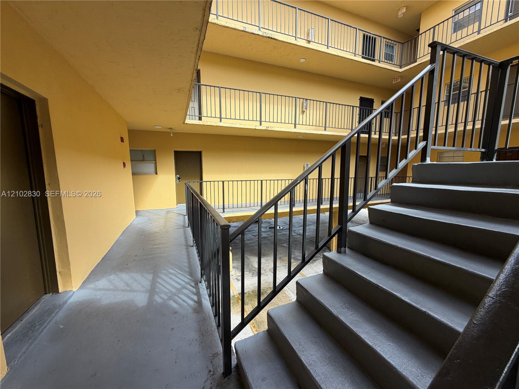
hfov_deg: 102.1
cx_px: 260
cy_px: 194
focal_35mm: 14
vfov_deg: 85.7
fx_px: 210
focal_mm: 2.22
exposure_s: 1/154
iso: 40
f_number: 2.2
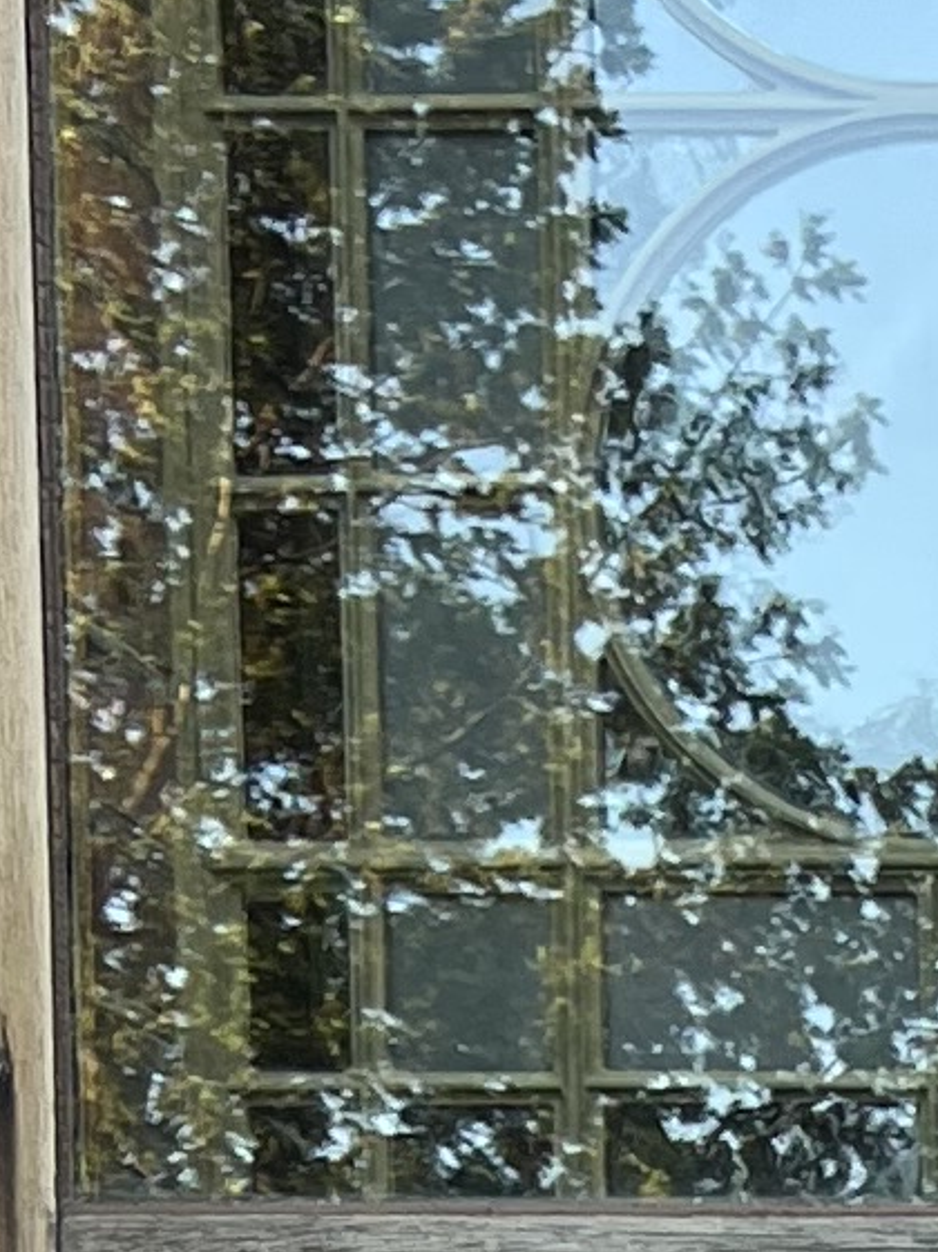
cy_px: 2982
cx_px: 2504
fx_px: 6764
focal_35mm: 187
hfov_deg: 7.3
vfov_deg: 9.4
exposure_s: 1/121
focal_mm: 5.7
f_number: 1.5
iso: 40
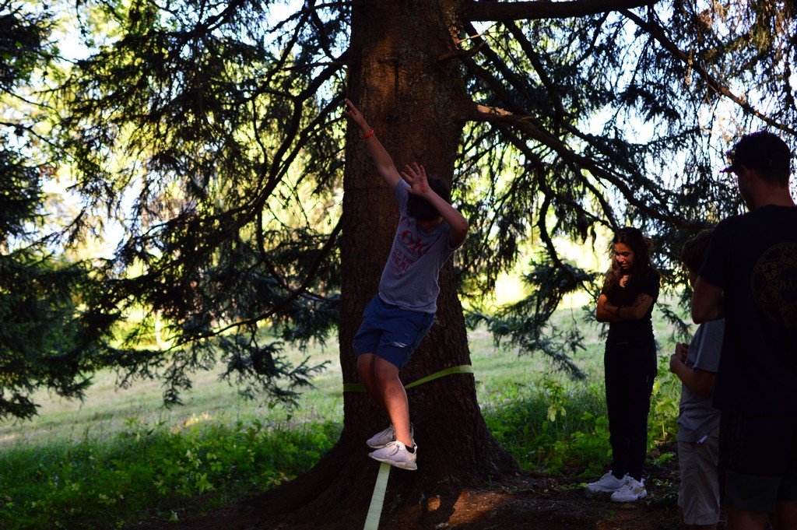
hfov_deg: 37.9
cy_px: 265
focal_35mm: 52
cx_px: 398
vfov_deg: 25.7
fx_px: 1161
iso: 200
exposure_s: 1/500
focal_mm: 35
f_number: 1.8
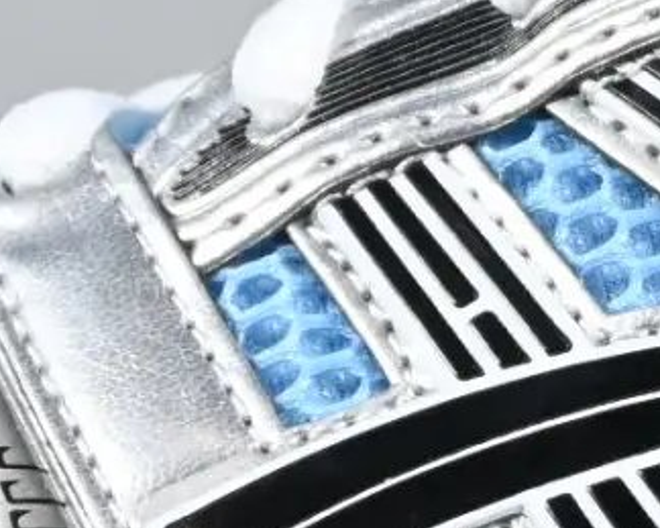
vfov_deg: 3.7
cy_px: 129
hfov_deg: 4.6
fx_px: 8260
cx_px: 717
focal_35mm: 423
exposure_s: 1/125
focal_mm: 38
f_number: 5.6
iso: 450
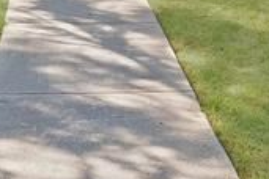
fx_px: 717
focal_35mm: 96
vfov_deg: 13.1
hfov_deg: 21.1
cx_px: 74
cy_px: -121
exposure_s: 1/100
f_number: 9
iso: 640
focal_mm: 16
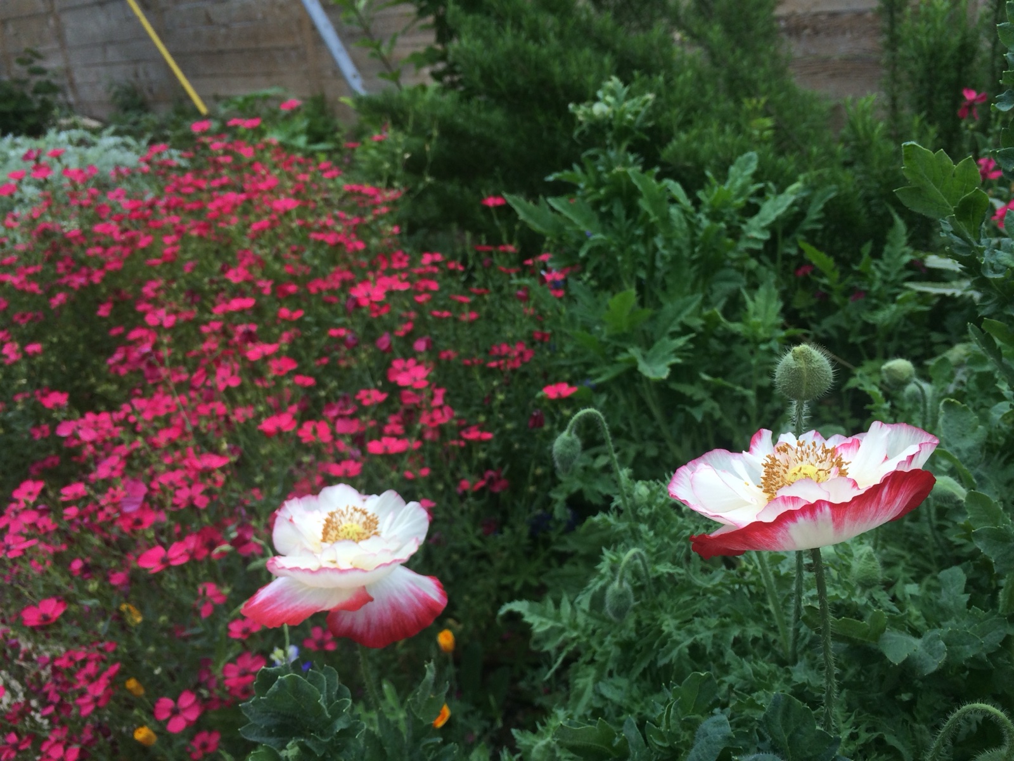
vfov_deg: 46.8
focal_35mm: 30
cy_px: 380
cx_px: 507
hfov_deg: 60.0
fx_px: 879
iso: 32
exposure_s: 1/223
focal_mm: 4.12
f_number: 2.2
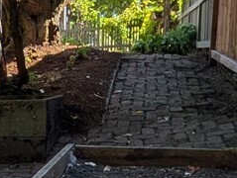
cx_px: -122
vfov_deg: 18.1
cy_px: 166
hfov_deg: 20.7
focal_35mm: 80
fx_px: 549
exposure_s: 1/1147
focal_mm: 2.02
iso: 51
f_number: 1.7
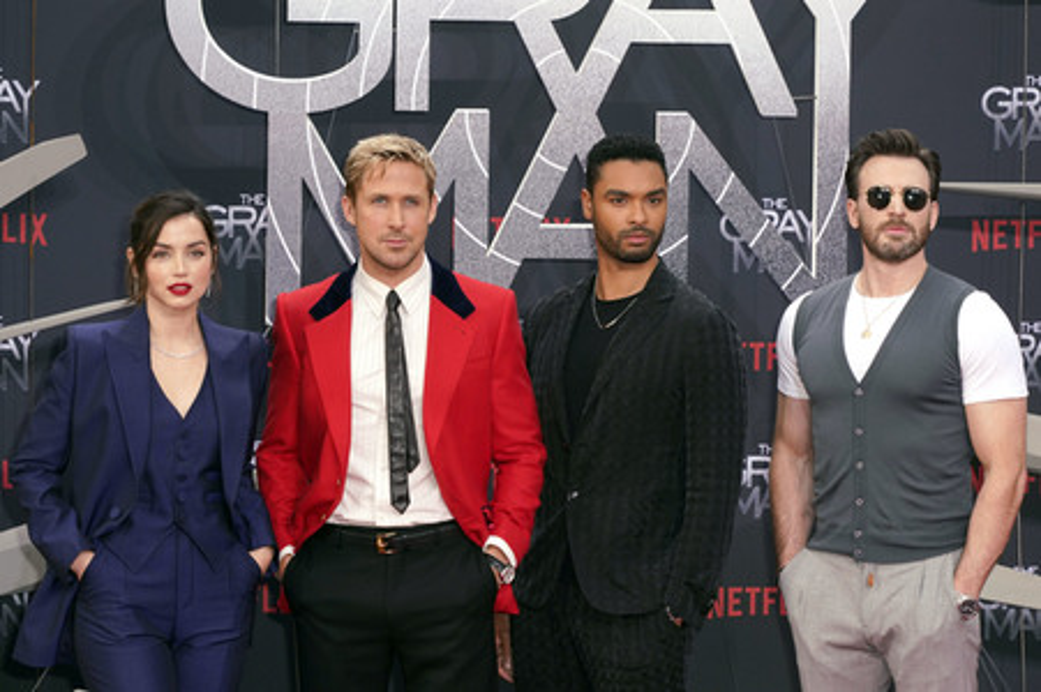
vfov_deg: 15.9
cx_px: 520
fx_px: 2485
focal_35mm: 86
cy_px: 346
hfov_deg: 23.7
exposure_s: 1/200
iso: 320
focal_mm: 86
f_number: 8
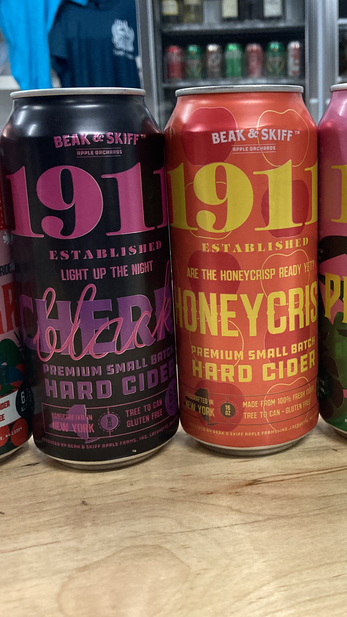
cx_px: 257
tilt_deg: -15.2
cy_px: 309
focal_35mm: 41
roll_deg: +0.6
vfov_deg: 49.4
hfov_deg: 28.6
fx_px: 671
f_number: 1.8
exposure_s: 1/60
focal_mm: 3.99
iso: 320
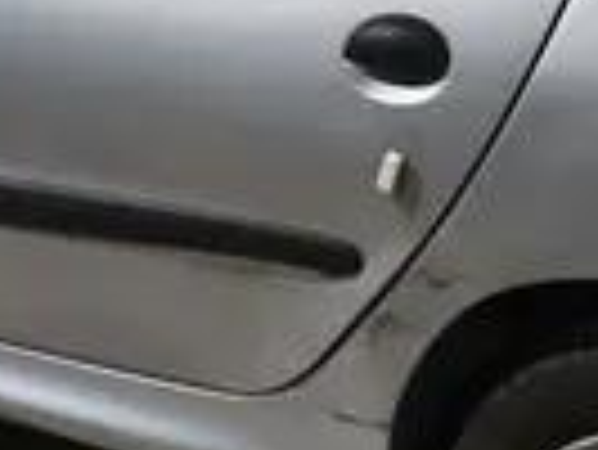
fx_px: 1522
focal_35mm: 88
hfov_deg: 22.2
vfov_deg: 16.5
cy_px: 9
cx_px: 396
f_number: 1.5
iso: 1600
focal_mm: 4.94
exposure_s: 1/20
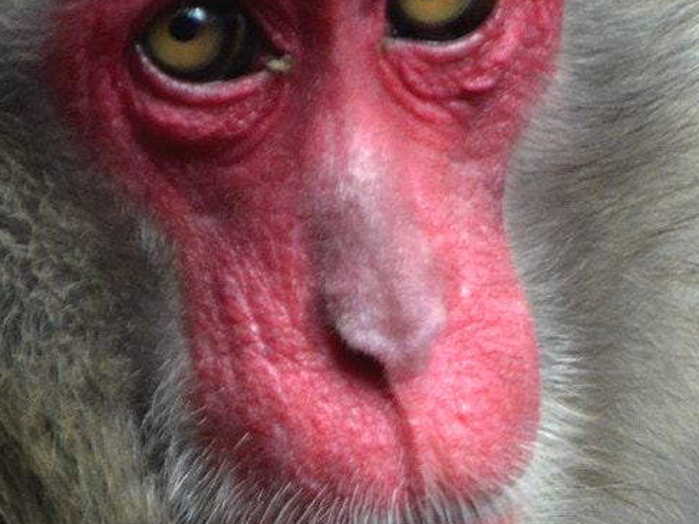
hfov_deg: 1.4
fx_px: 28647
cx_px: 759
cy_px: 294
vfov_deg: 1.0
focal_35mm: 1419
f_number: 5.6
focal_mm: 300
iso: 1400
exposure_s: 1/125
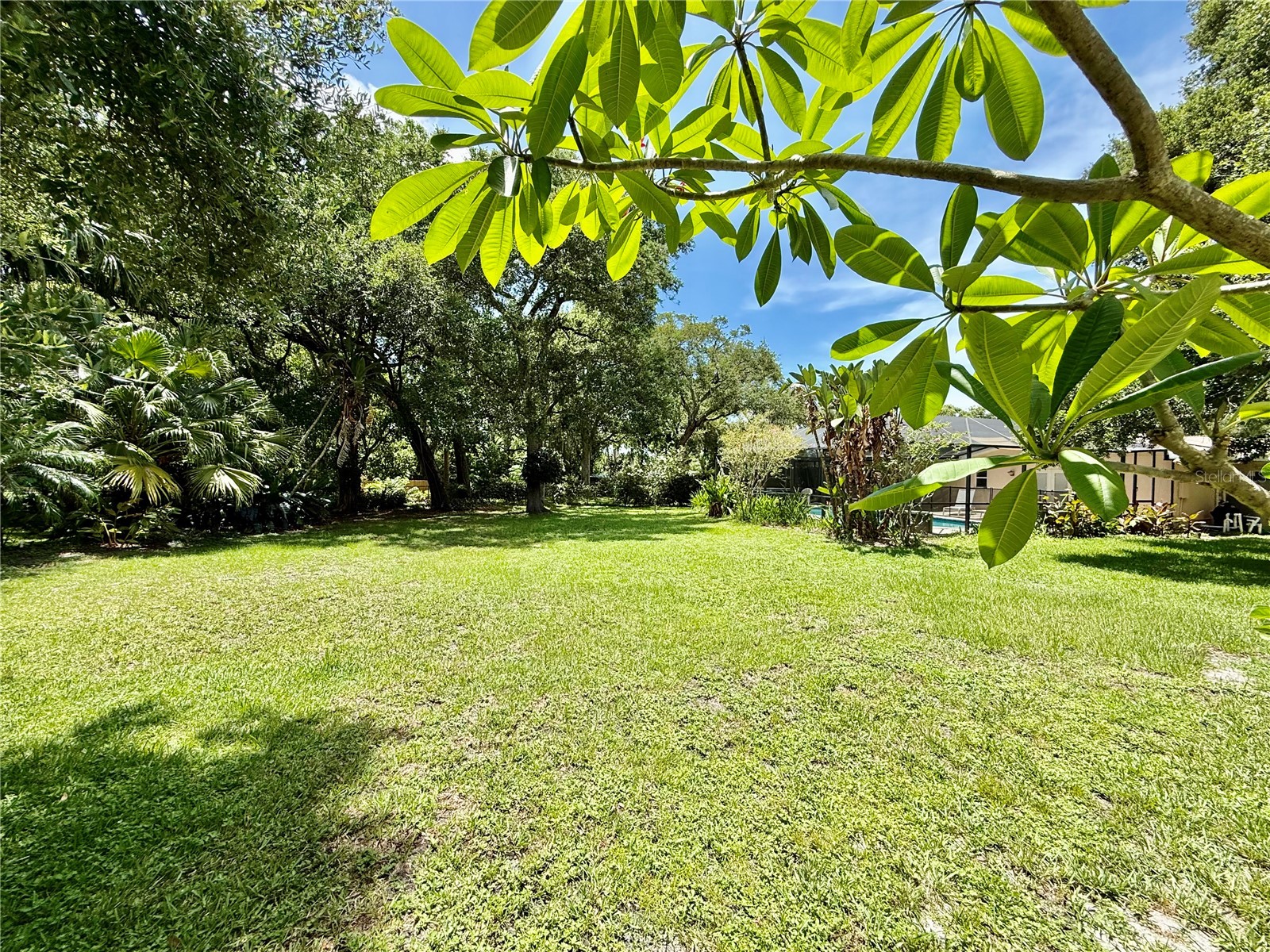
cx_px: 635
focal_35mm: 14
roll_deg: -1.7
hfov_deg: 102.1
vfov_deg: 85.7
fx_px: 514
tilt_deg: +0.7
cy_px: 476
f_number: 2.2
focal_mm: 2.22
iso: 50
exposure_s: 1/809
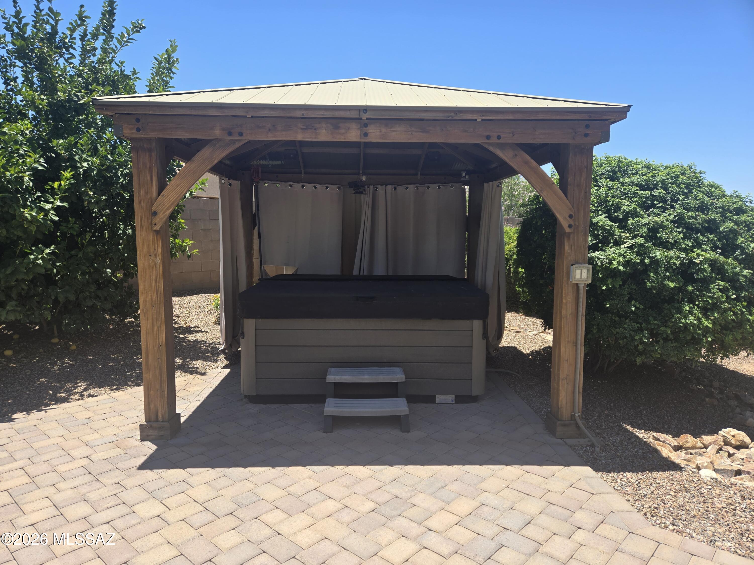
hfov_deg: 73.9
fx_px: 501
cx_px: 377
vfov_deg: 58.9
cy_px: 282
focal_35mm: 23
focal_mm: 5.4
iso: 25
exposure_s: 1/897
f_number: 1.8
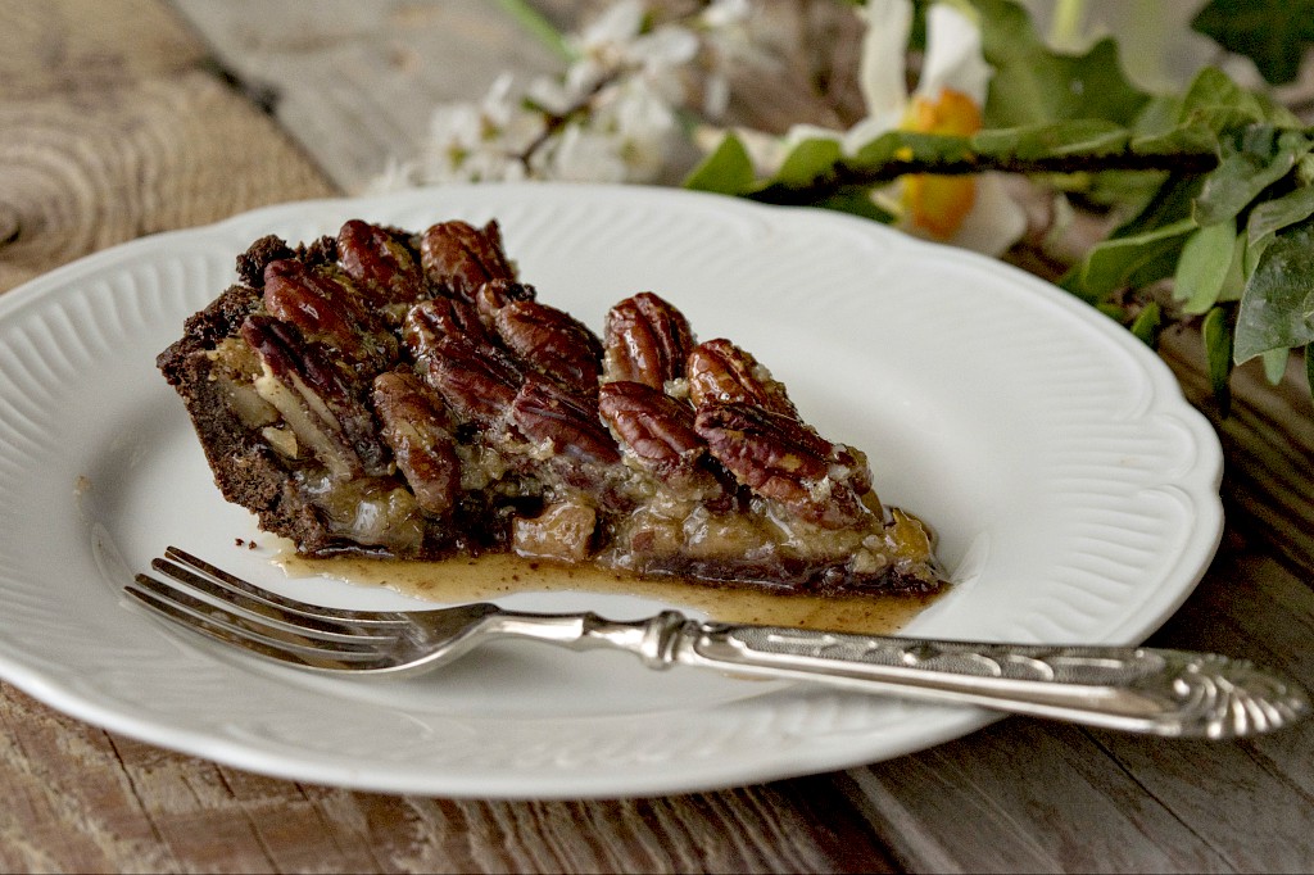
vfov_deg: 18.2
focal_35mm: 75
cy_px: 438
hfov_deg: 27.0
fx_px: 2736
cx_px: 657
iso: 200
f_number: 5.6
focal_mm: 50
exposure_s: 1/125
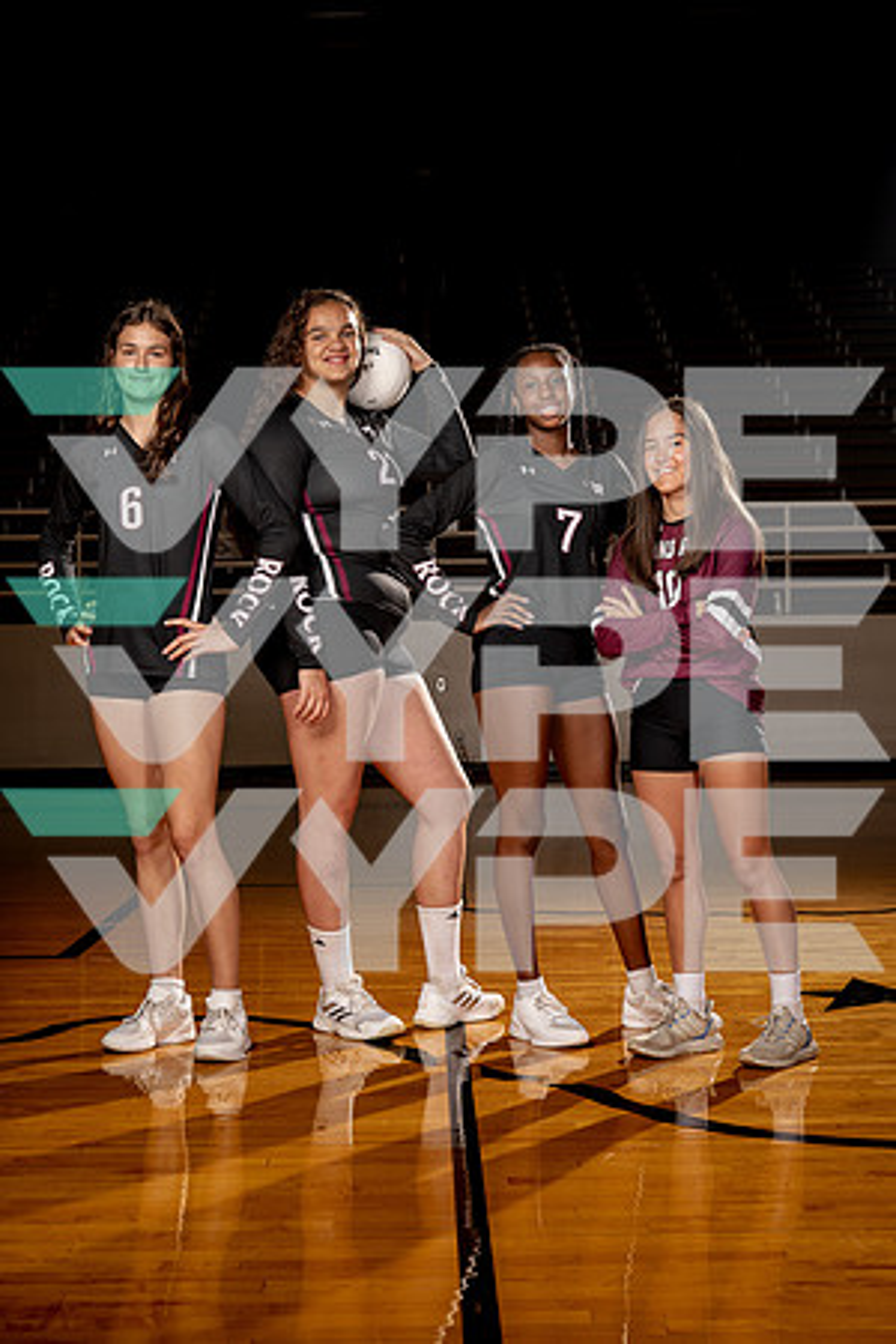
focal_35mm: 55
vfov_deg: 36.2
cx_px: 448
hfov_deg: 24.6
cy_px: 672
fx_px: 2053
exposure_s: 1/250
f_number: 5.6
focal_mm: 55
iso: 100
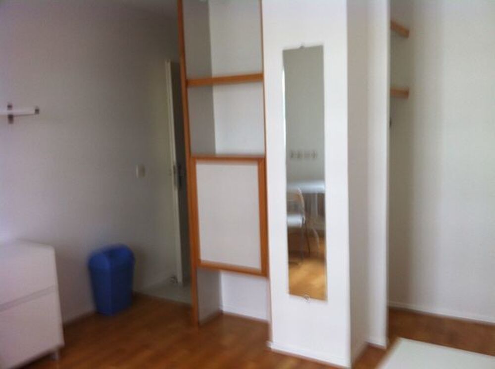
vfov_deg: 40.6
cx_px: 248
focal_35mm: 35
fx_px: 500
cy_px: 184
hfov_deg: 52.7
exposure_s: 1/15
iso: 80
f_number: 2.8
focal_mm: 3.85
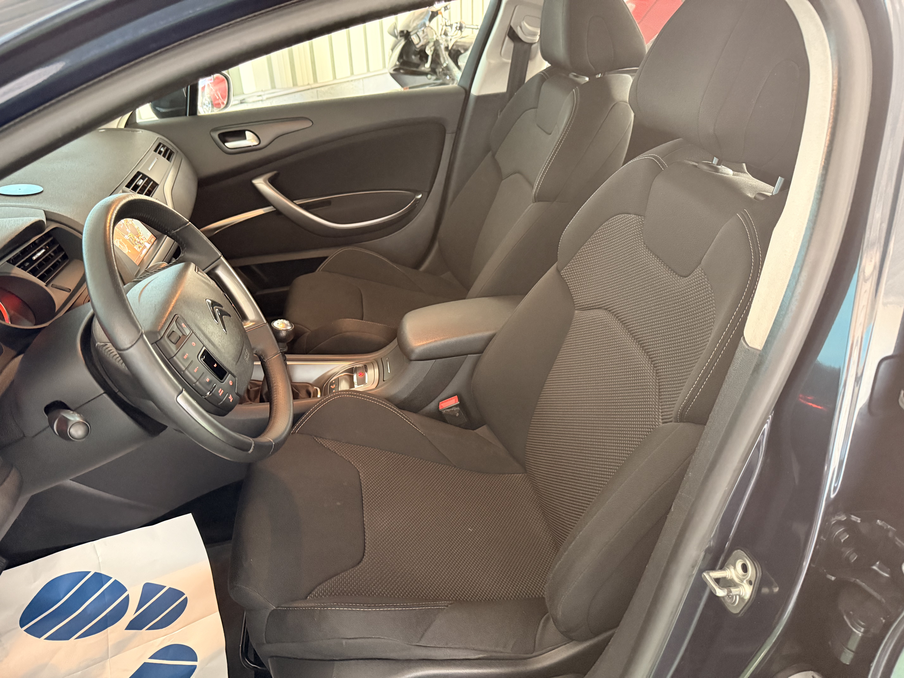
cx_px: 452
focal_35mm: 24
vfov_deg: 56.8
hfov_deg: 71.6
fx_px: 627
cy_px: 339
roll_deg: +2.1
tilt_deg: -29.6
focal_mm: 6.76
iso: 1000
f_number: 1.78
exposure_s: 1/39
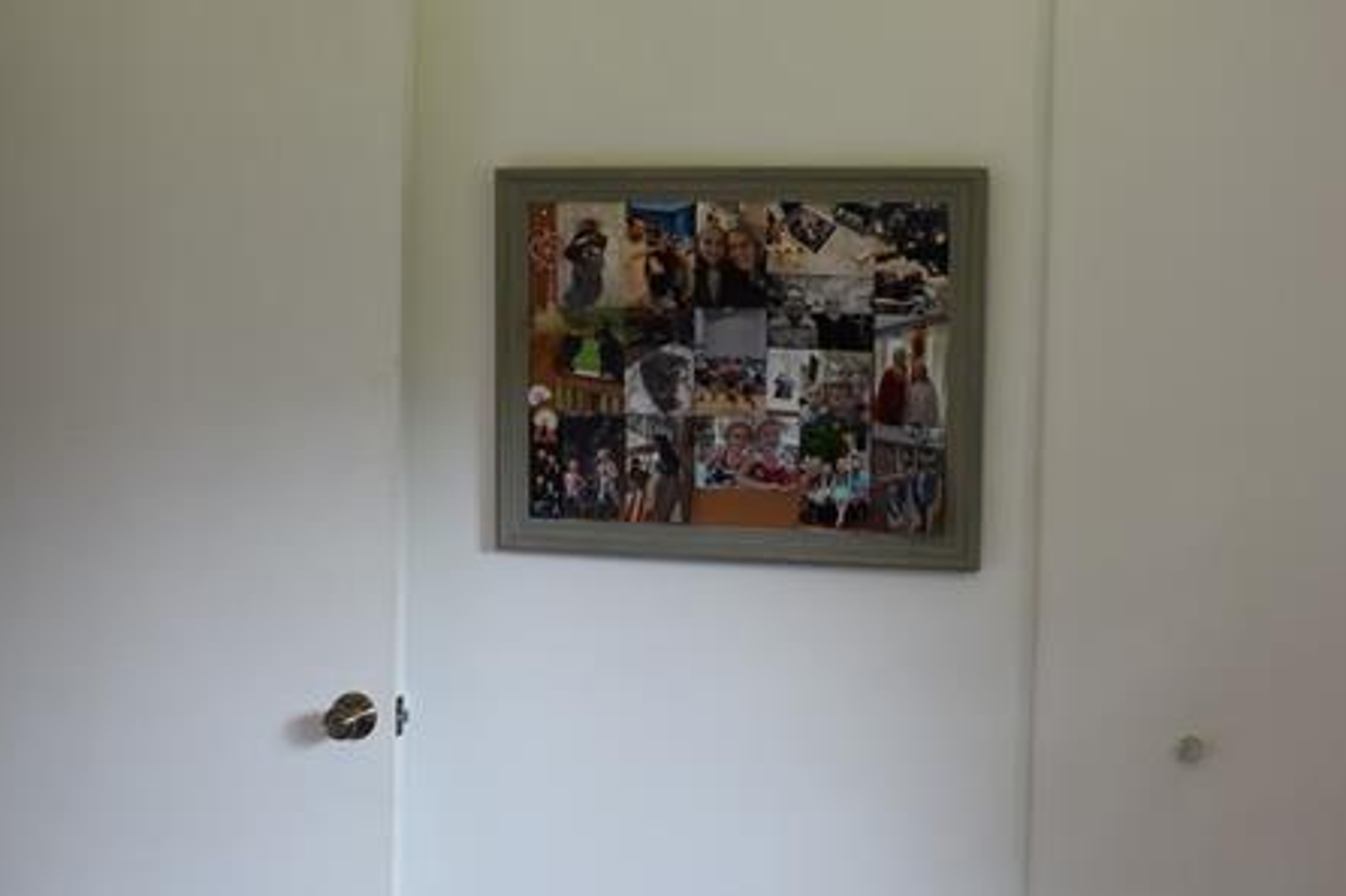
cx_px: 643
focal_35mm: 62
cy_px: 489
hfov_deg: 32.4
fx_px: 2317
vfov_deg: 21.9
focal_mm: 18
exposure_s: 1/100
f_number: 5
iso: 400
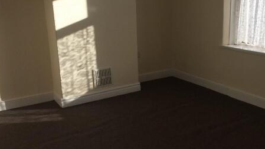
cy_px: 62
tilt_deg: -13.4
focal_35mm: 41
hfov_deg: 49.1
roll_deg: +1.9
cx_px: 158
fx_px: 288
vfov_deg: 29.0
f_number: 2.2
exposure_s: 1/805
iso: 32
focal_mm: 4.15
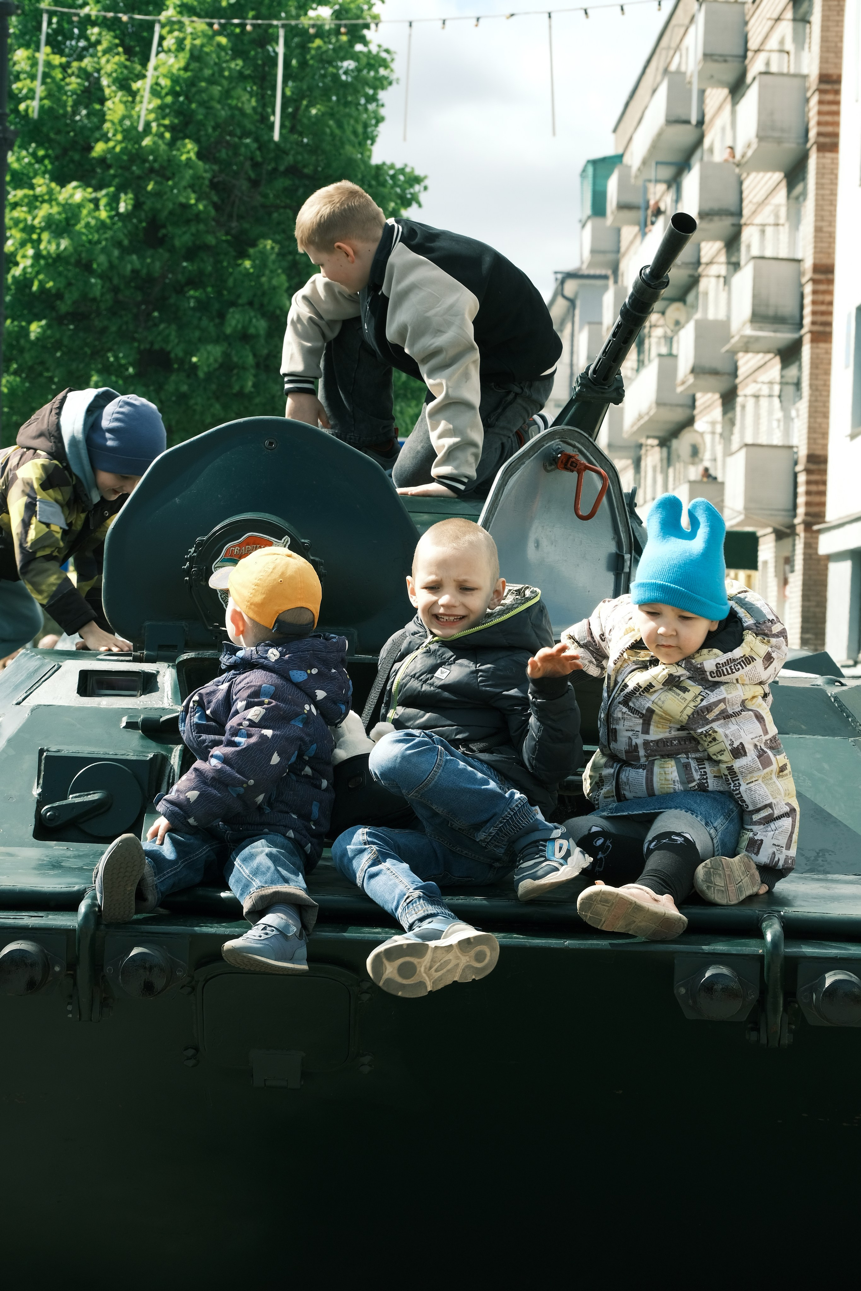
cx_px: 430
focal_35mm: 105
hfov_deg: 13.0
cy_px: 646
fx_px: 3767
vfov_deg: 19.5
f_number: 8
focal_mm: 70
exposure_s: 1/200
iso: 200
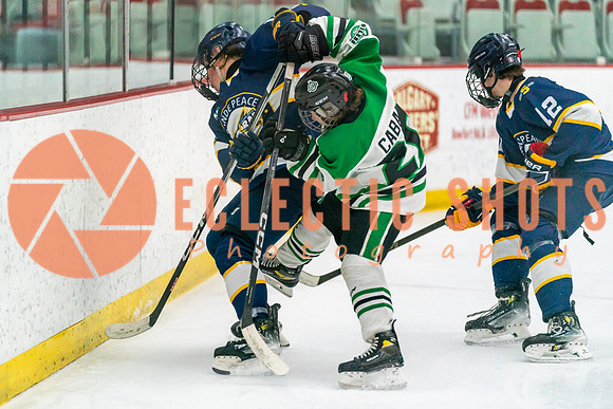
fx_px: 3027
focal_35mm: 178
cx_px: 290
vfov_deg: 7.7
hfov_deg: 11.6
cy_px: 203
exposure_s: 1/1600
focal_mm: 162
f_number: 2.8
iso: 4000
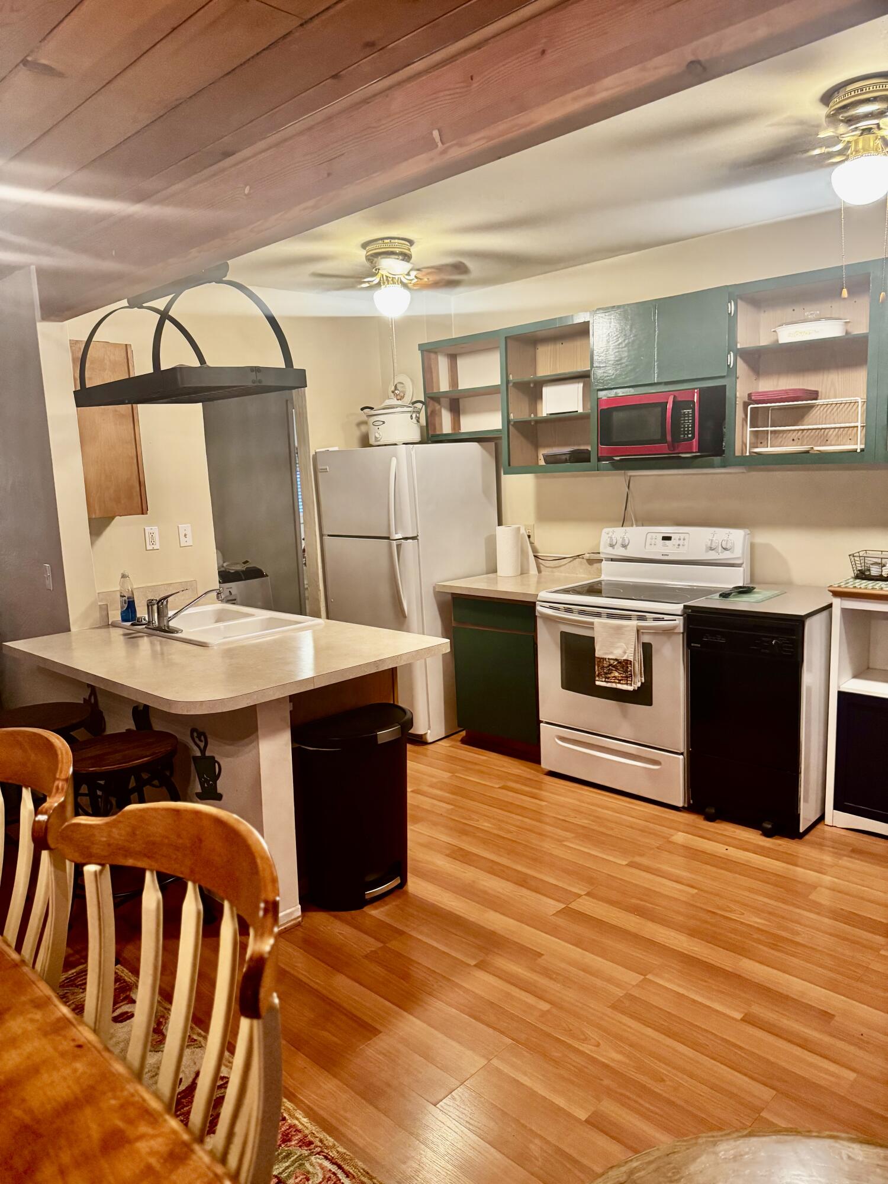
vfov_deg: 71.6
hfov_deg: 56.8
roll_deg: +3.6
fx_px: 821
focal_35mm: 24
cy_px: 592
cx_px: 444
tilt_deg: -9.1
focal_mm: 6.76
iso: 500
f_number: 1.78
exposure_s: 1/60
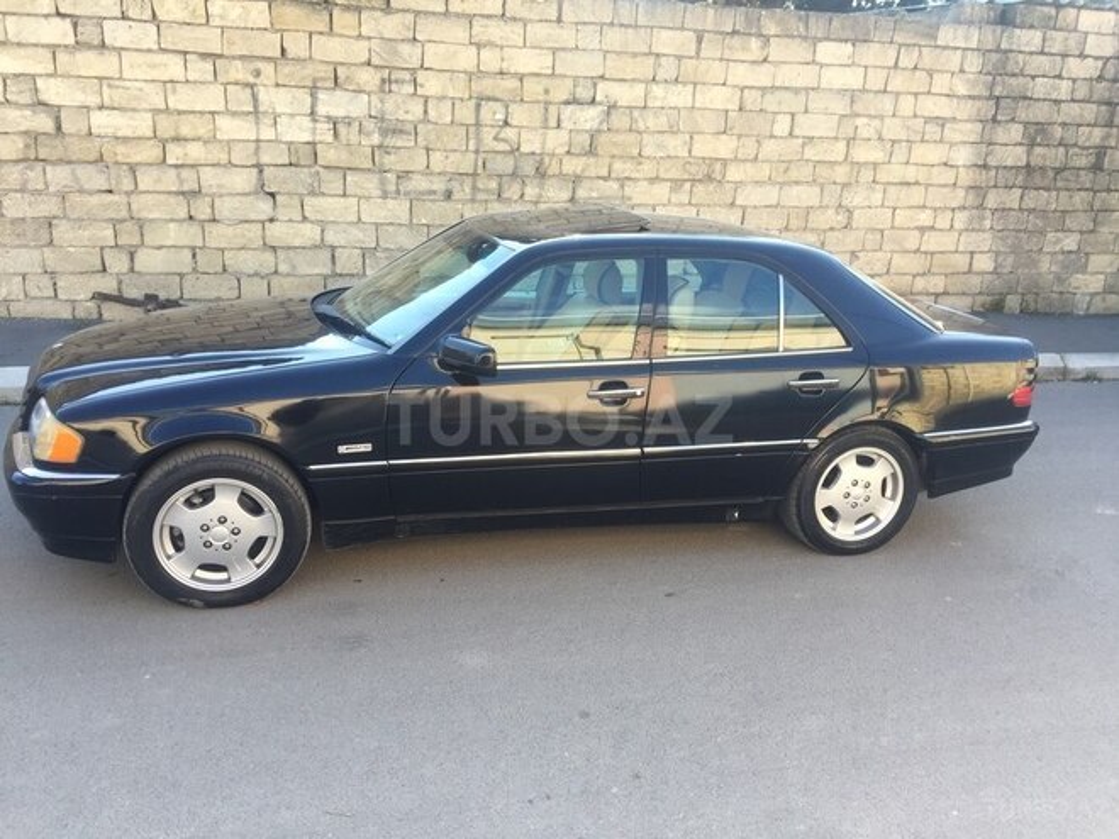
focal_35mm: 29
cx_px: 560
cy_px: 420
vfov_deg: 48.2
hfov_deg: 61.7
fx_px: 937
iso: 32
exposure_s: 1/176
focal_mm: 4.15
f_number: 2.2
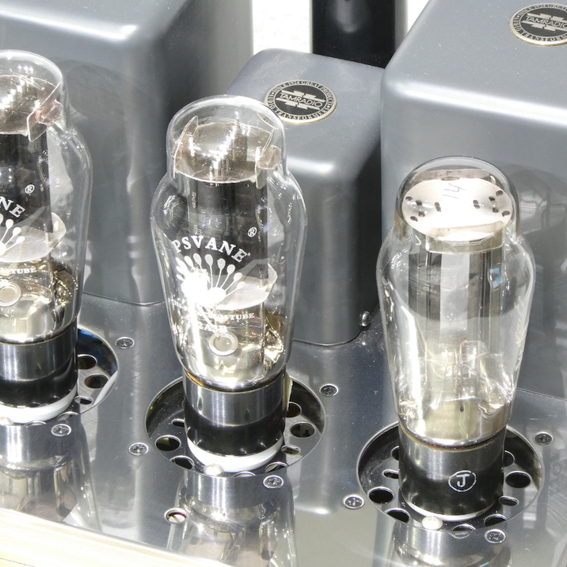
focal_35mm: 160
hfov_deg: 10.9
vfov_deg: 10.9
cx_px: 251
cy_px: 284
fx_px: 2965
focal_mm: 24.2
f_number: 5.3
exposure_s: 1/2.5
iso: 200
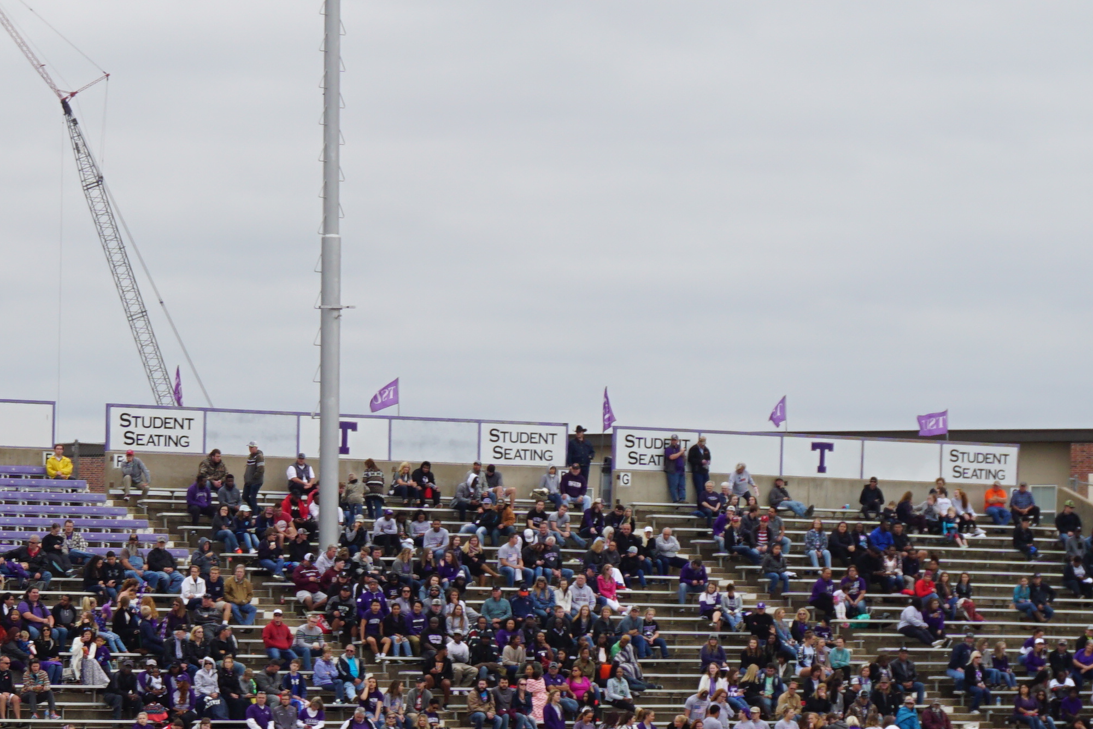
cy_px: 784
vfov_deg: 8.9
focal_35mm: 153
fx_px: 4645
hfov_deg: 13.1
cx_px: -180
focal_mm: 34
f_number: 8
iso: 100
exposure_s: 1/100
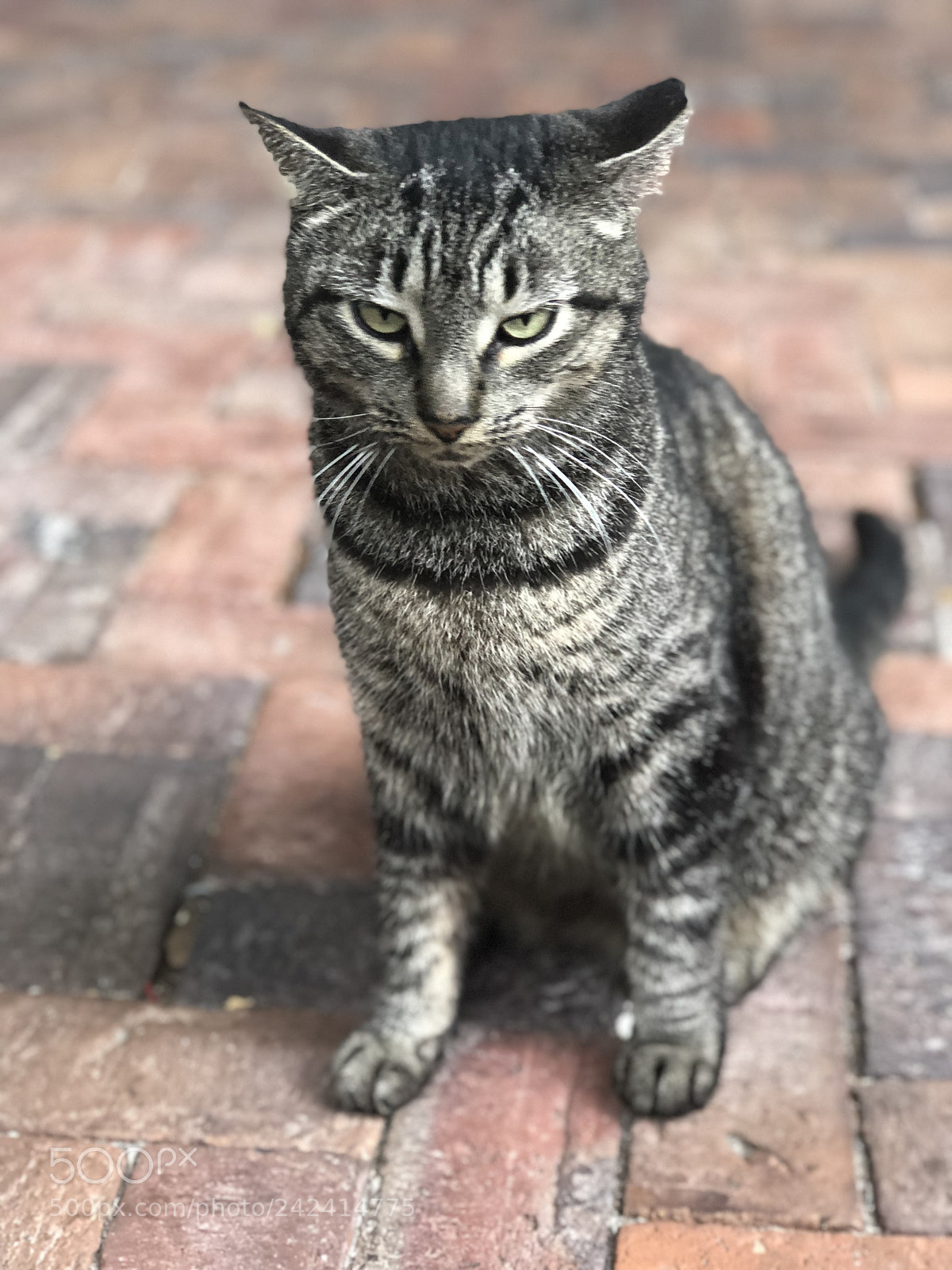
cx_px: 476
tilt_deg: -26.1
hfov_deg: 25.7
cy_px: 635
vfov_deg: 33.8
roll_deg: +0.6
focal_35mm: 57
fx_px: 2090
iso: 400
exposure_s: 1/60
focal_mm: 6.6
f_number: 2.8
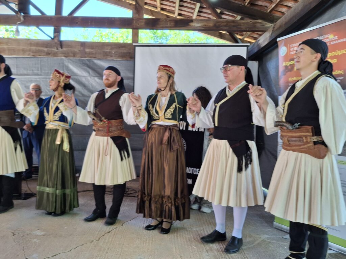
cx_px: 173
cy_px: 130
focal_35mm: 25
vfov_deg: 54.9
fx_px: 250
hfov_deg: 69.4
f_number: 1.8
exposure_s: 1/100
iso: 64
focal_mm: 4.69
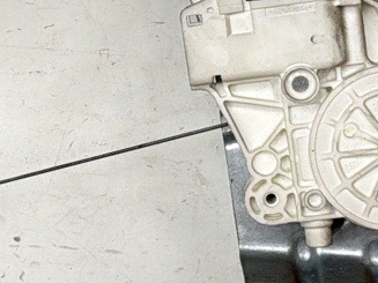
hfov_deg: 13.9
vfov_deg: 10.5
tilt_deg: -23.7
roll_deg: -1.0
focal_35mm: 141
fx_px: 1539
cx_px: 83
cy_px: 114
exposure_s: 1/100
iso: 125
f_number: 1.78
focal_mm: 6.76
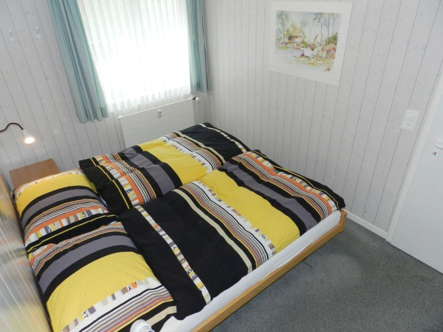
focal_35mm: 23
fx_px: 294
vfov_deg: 58.9
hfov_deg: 73.9
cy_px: 166
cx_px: 222
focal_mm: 4
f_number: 3.4
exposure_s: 1/40
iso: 160
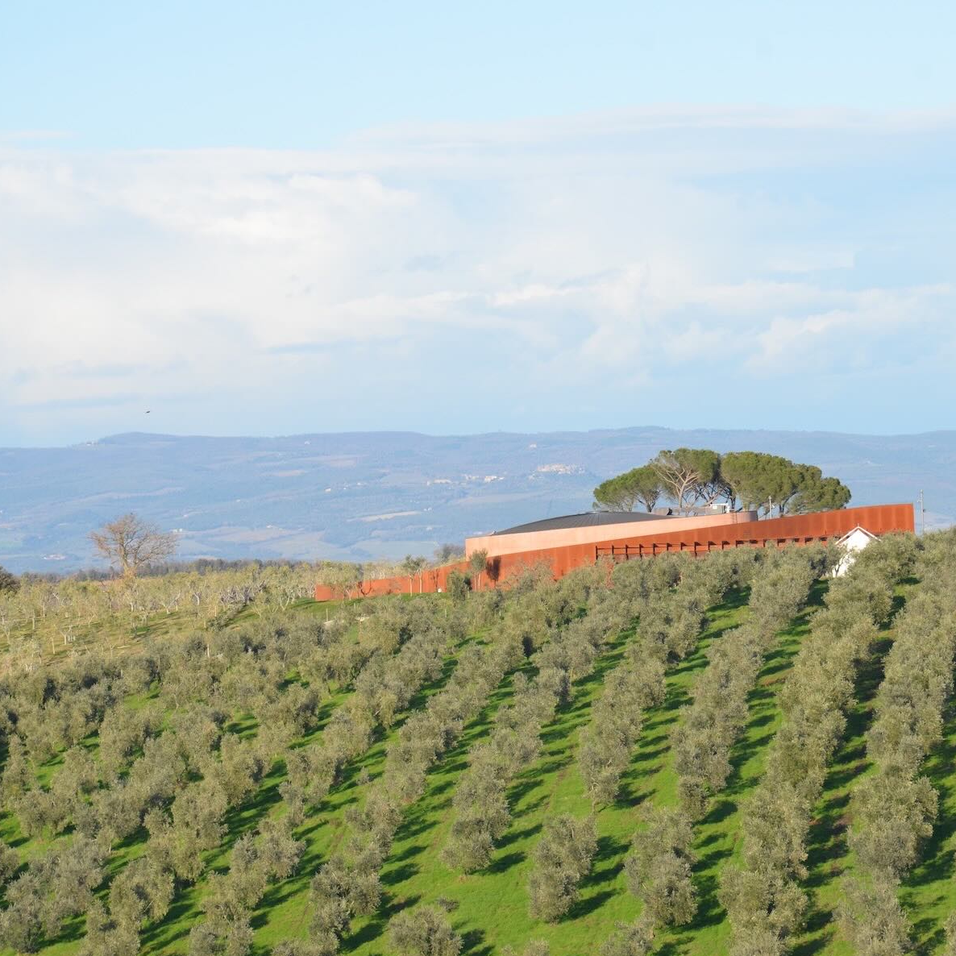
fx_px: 6332
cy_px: 480
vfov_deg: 8.6
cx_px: 630
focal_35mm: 203
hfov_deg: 8.6
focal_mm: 105
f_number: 11
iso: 400
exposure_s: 1/500
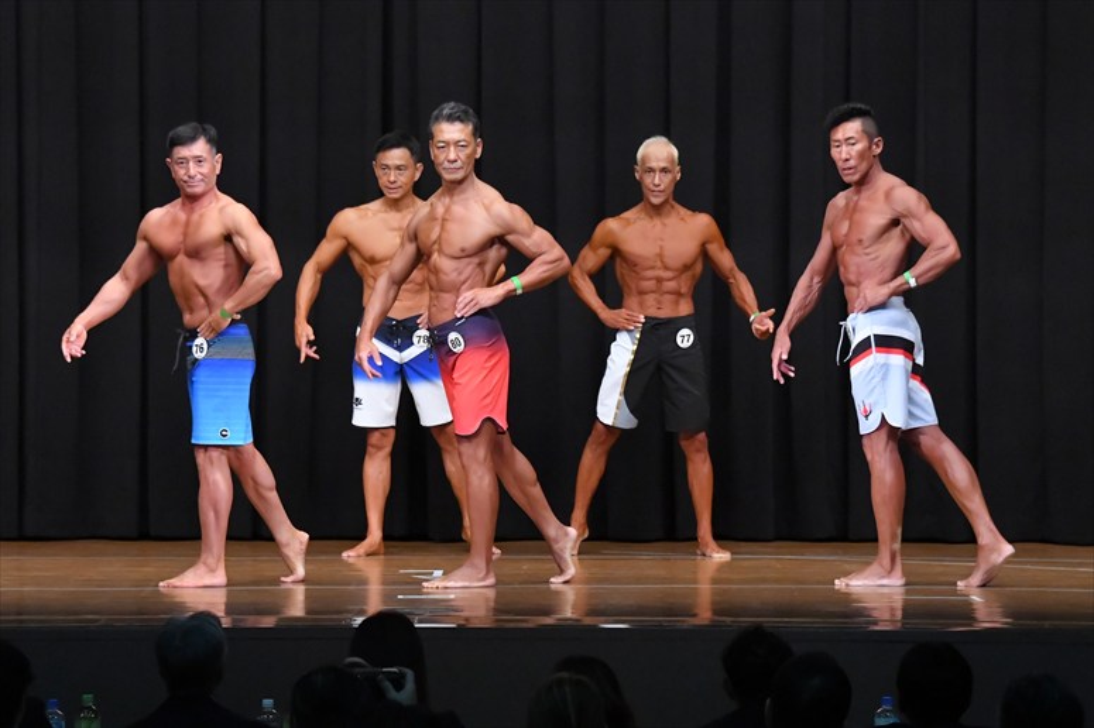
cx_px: 547
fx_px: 5285
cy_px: 364
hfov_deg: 11.8
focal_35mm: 174
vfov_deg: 7.9
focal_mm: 116
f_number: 5.6
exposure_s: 1/400
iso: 8000
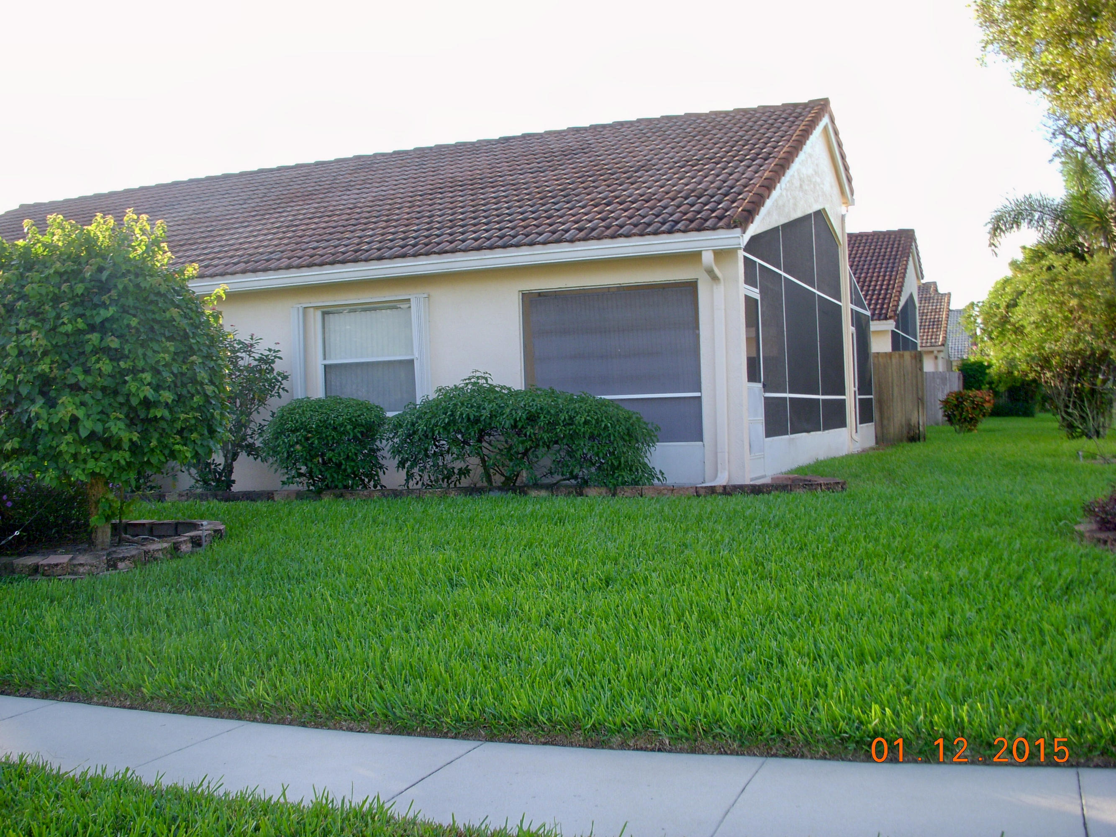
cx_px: 558
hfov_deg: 49.0
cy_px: 418
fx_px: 1225
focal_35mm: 38
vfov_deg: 37.7
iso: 100
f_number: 3.3
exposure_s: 1/160
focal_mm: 6.3
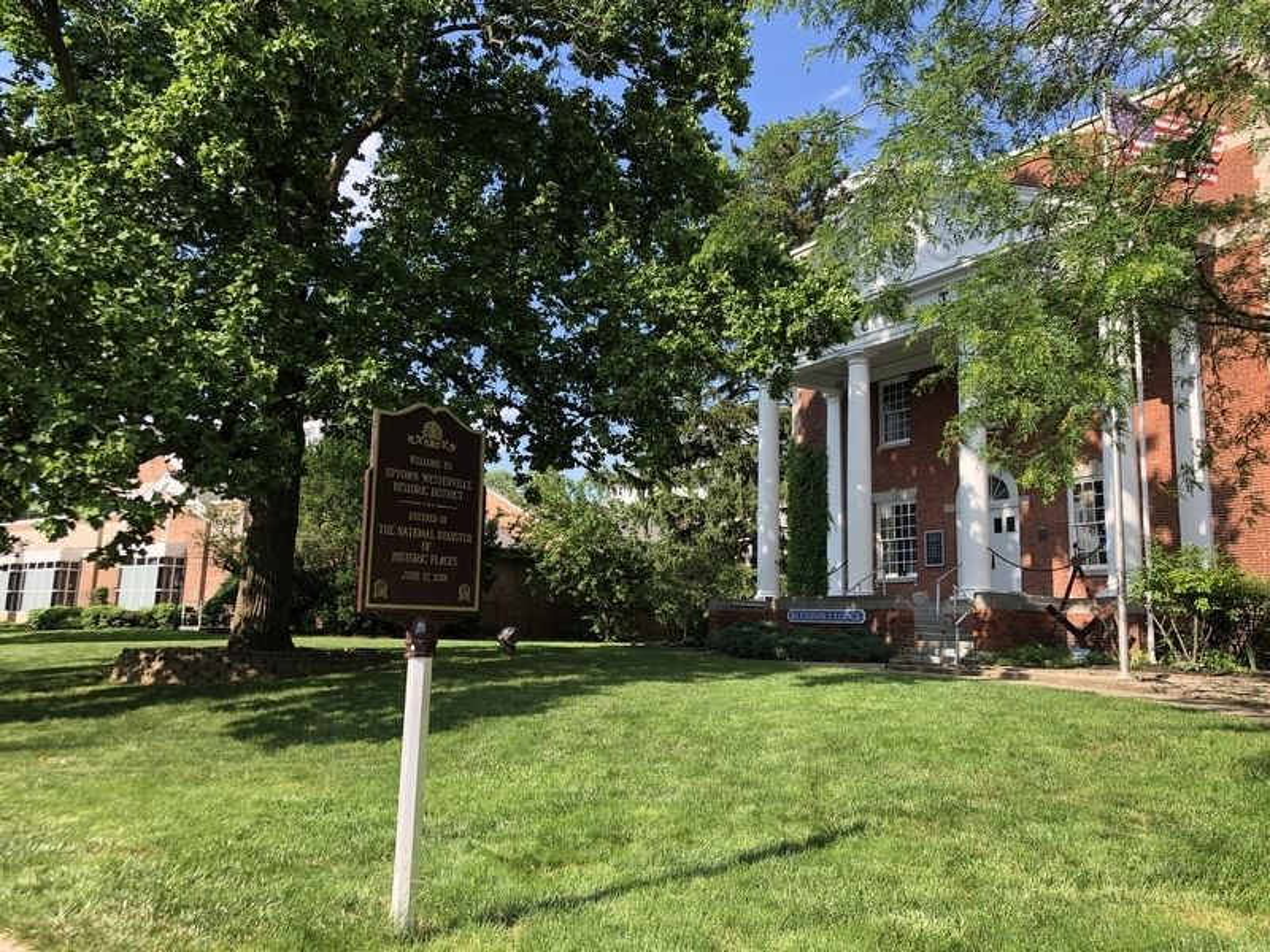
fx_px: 1027
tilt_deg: +9.5
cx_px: 635
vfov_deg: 49.7
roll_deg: -1.4
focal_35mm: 28
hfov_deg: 63.4
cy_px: 476
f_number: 1.8
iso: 20
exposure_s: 1/600
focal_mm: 4
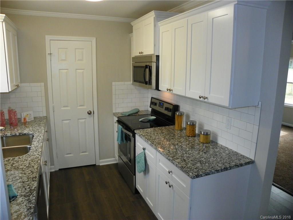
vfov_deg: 53.1
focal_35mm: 26
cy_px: 110
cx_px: 146
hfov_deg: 67.3
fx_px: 220
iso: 200
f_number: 2.8
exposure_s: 1/125
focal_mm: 4.6
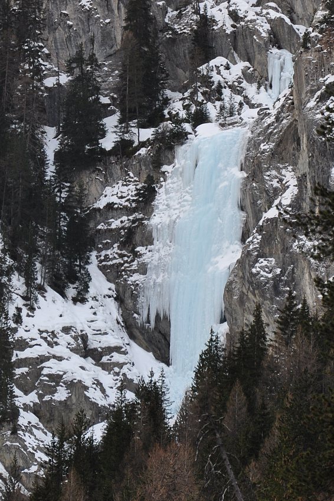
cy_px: 250
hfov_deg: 8.7
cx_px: 167
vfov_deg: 13.0
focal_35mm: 158
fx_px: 2193
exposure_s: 1/250
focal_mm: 105
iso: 200
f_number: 5.6
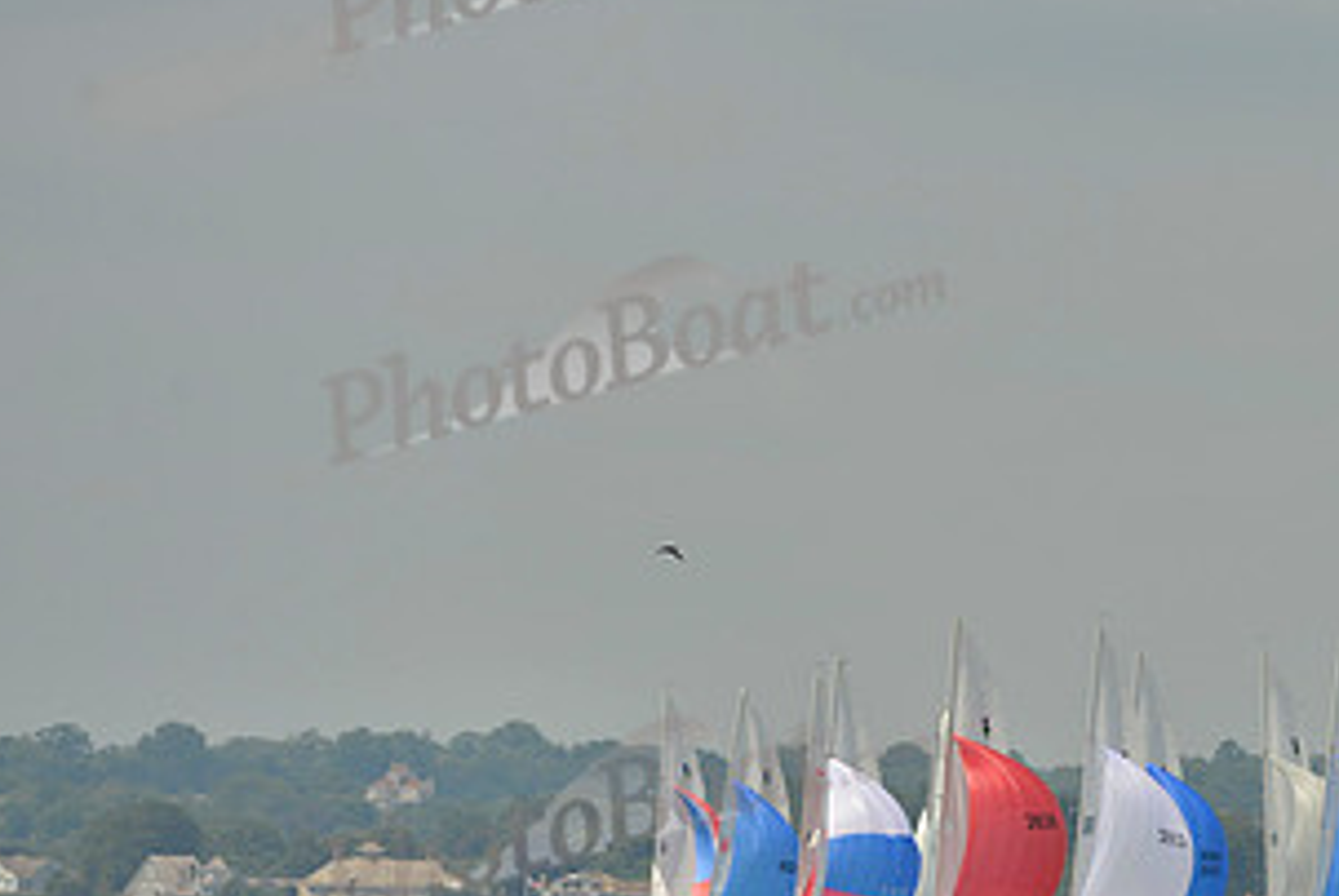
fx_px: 28592
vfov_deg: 1.8
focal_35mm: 768
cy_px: 517
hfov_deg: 2.7
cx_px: 1179
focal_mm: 400
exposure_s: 1/1250
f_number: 7.1
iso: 200
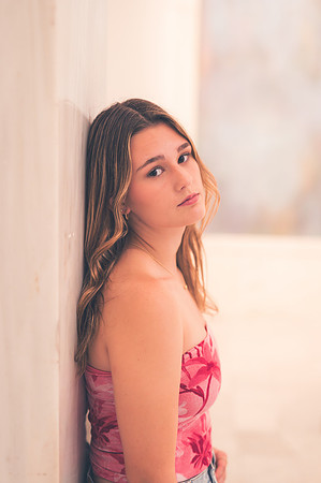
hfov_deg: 26.9
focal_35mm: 50
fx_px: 670
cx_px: 160
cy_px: 242
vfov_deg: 39.6
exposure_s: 1/125
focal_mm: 50
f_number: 2
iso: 3200
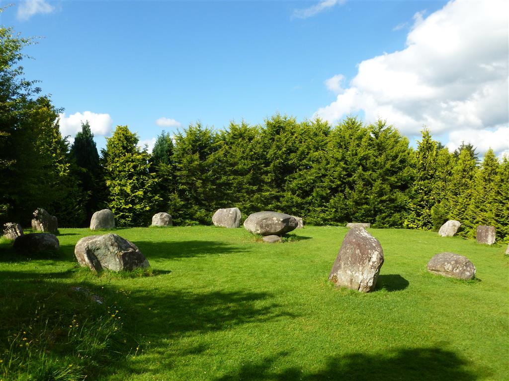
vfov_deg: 49.7
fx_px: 412
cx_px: 254
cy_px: 190
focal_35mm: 28
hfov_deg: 63.4
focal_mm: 5
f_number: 3.3
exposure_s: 1/640
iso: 100
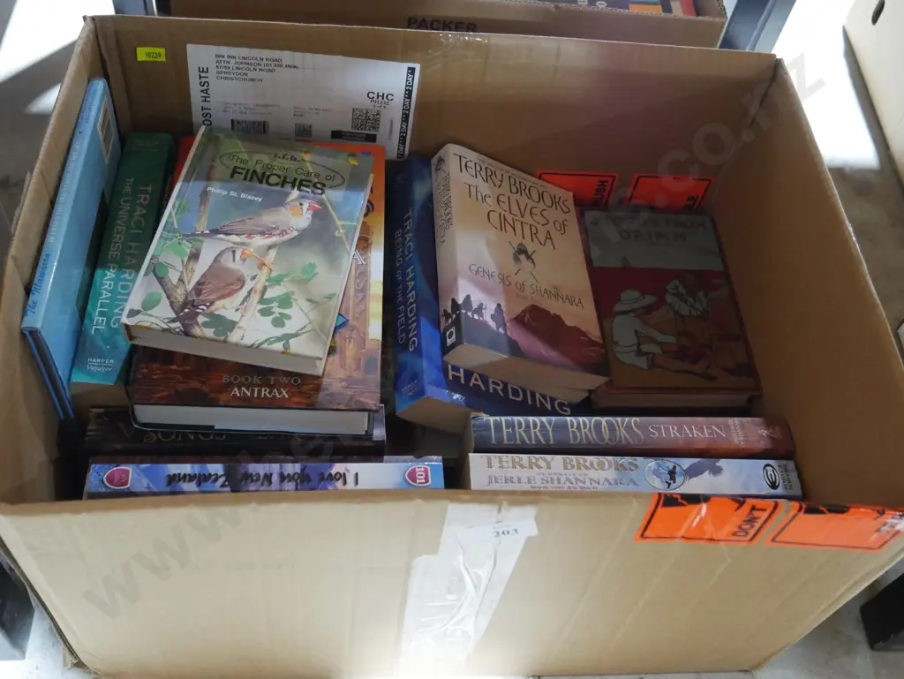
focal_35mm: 38
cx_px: 452
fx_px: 993
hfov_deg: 49.0
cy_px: 340
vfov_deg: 37.8
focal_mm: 19
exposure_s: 1/50
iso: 3200
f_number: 4.1
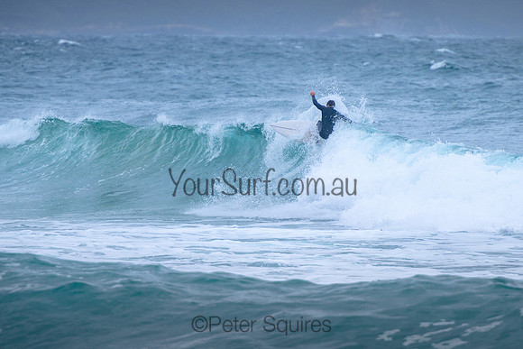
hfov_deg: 3.7
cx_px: 324
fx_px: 7994
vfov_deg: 2.5
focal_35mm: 550
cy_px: 131
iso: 560
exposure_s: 1/2000
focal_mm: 400
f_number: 5.6
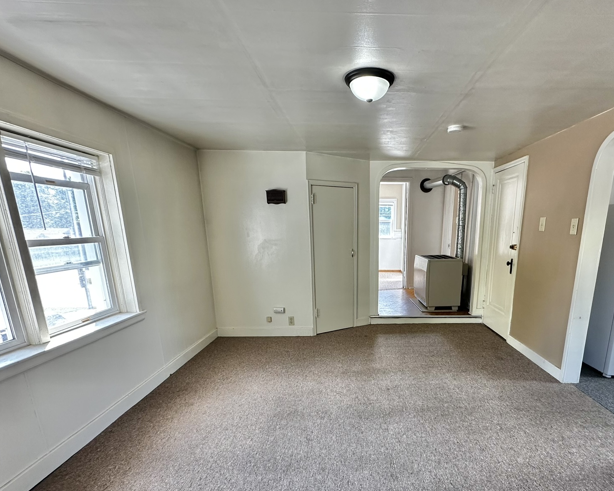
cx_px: 361
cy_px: 318
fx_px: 345
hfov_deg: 82.5
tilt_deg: -14.5
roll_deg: +0.3
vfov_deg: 69.3
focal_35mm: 19
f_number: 2.2
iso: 160
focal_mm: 2.22
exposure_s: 1/120
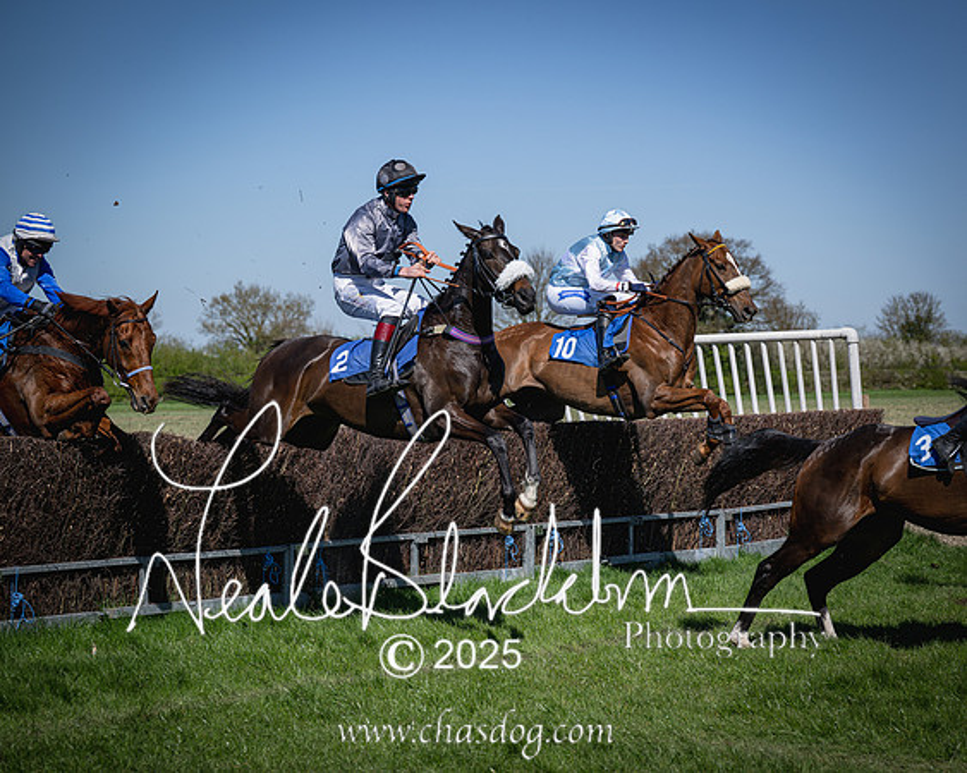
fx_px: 2407
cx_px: 585
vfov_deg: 18.2
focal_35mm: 84
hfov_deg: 22.7
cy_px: 389
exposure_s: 1/2000
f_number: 4
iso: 110
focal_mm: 74
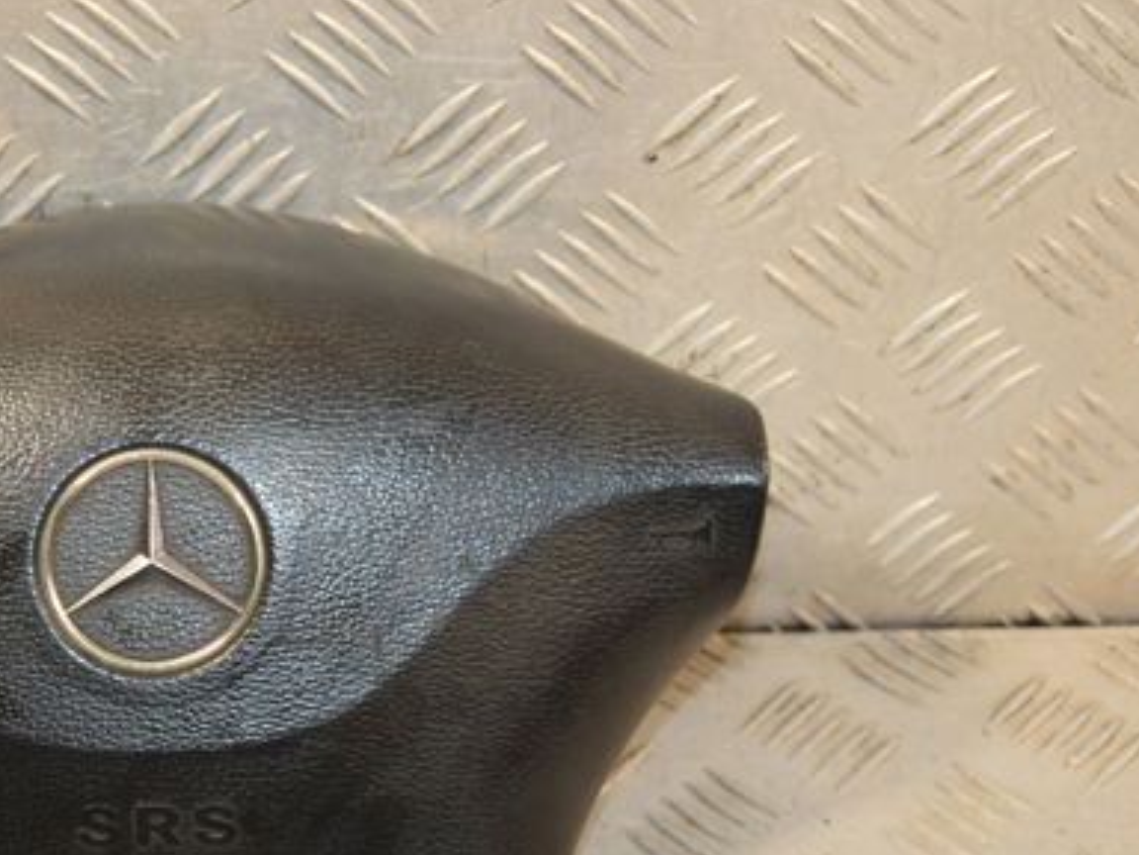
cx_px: 270
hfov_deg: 19.3
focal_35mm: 101
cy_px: 549
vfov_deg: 14.6
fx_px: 3323
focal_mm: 42
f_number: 4.8
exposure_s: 1/160
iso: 800
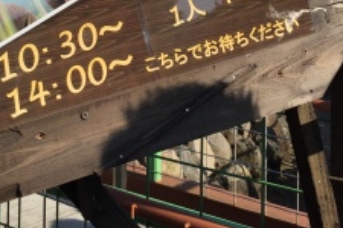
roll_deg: -0.9
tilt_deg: -0.6
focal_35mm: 67
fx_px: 638
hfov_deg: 29.8
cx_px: 104
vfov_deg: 19.6
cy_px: -13
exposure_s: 1/3049
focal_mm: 4.15
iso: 32
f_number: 2.2
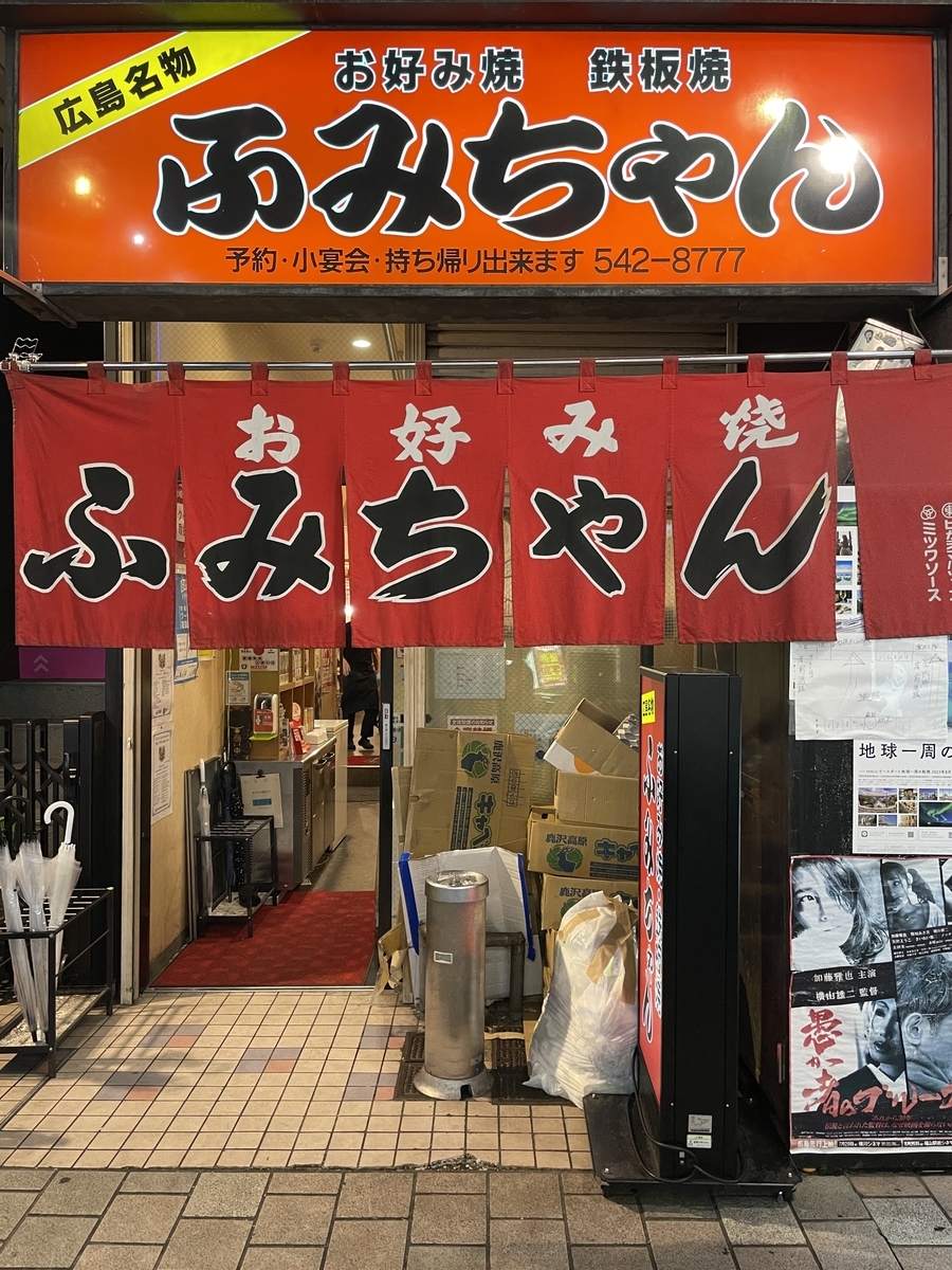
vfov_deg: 67.3
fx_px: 953
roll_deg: -0.5
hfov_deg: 53.1
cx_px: 476
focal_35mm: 26
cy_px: 635
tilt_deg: +0.7
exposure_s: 1/60
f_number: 1.6
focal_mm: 4.2
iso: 160
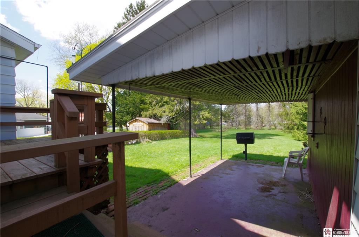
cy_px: 118
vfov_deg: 77.0
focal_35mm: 15
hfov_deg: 100.5
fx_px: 149
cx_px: 180
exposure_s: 1/60
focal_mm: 10
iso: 200
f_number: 11
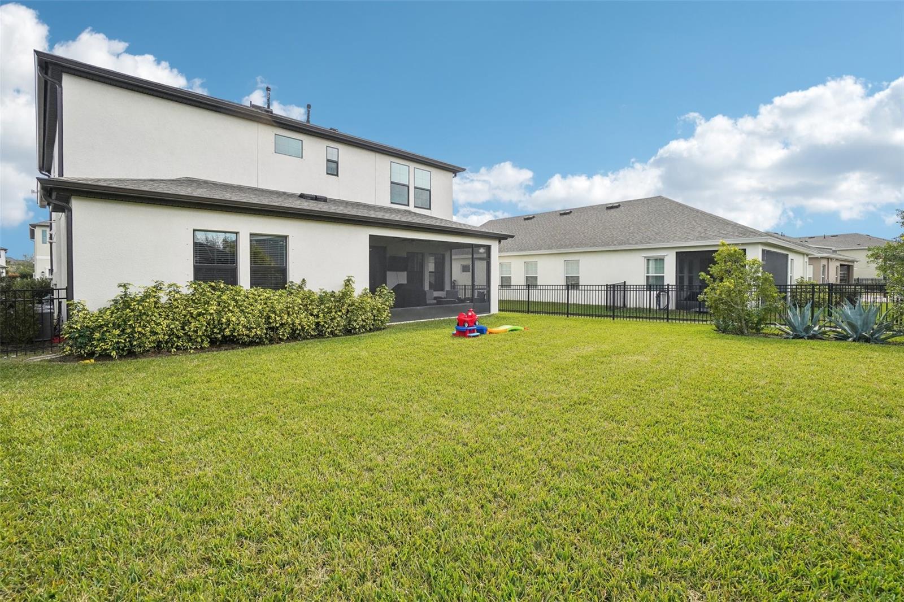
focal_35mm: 15
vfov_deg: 77.3
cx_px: 452
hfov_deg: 100.4
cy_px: 301
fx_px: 377
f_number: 8
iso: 400
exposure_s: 1/640
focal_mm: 10
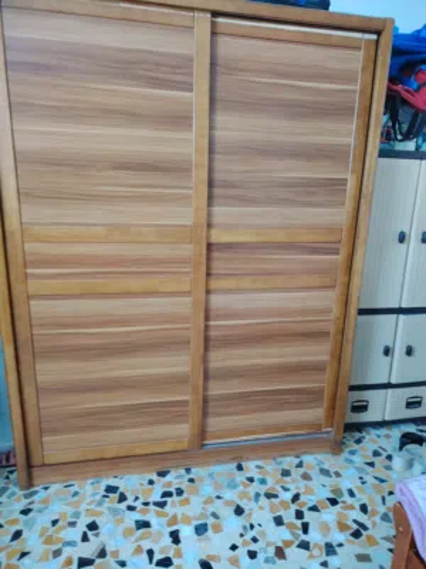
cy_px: 284
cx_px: 213
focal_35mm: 24
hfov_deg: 56.8
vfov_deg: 71.6
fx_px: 394
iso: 2025
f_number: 1.75
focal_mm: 5.25
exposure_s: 1/25
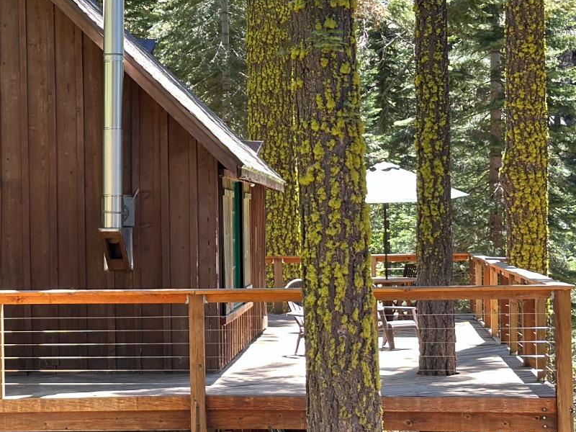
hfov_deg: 21.4
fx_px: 1498
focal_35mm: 90
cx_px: 91
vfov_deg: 16.4
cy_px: 201
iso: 80
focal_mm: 6.86
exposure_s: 1/181
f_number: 1.78
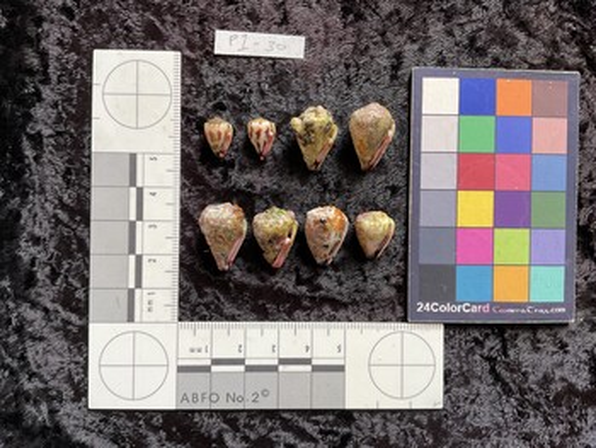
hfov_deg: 61.6
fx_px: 500
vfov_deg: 48.3
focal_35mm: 29
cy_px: 224
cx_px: 298
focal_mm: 3
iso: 40
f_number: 1.8
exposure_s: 1/60
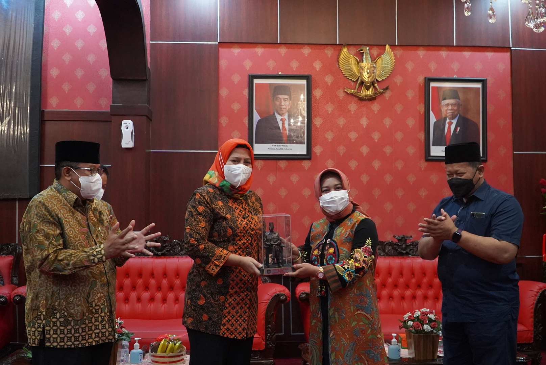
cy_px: 182
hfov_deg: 55.8
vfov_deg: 38.9
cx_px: 273
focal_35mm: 34
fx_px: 516
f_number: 4
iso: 6400
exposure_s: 1/160
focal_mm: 23
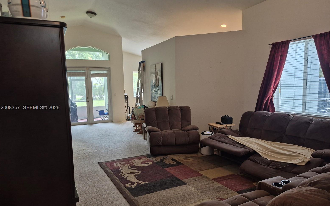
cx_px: 163
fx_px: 225
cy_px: 108
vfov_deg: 49.3
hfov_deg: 72.5
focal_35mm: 25
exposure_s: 1/120
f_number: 1.8
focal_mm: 5.4
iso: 320
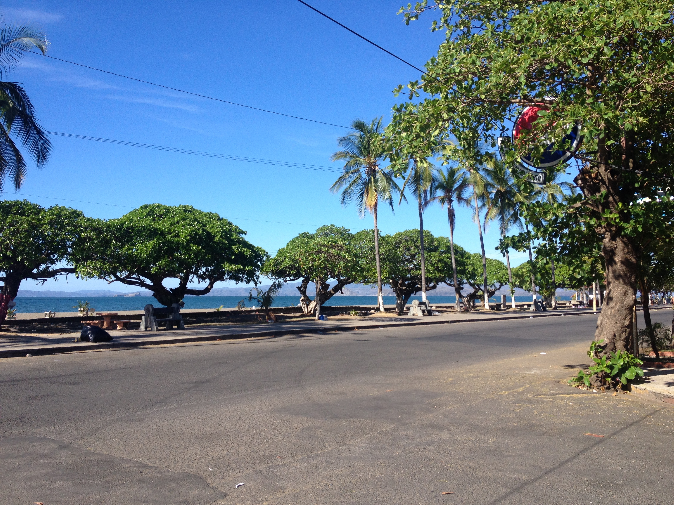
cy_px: 252
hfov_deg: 52.6
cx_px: 337
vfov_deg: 40.7
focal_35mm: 35
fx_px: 681
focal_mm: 4.28
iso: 50
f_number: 2.4
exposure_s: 1/1314
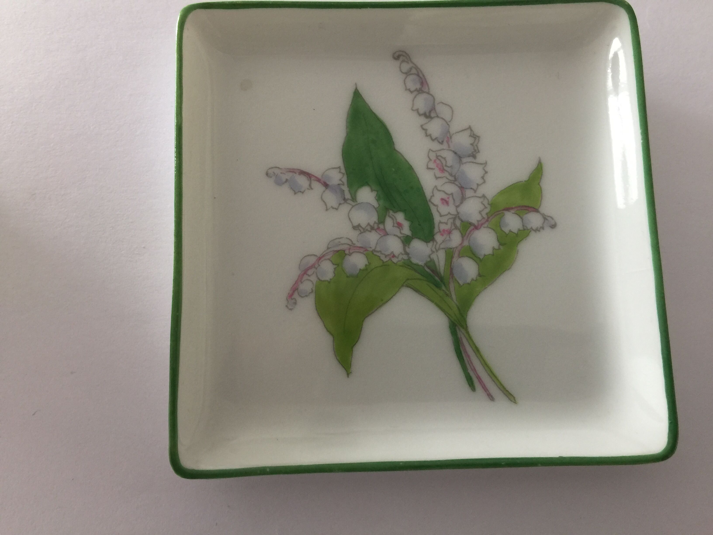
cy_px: 268
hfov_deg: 61.7
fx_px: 597
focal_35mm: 29
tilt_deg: -80.7
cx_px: 356
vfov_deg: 48.2
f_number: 2.2
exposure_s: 1/17
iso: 50
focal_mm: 4.15
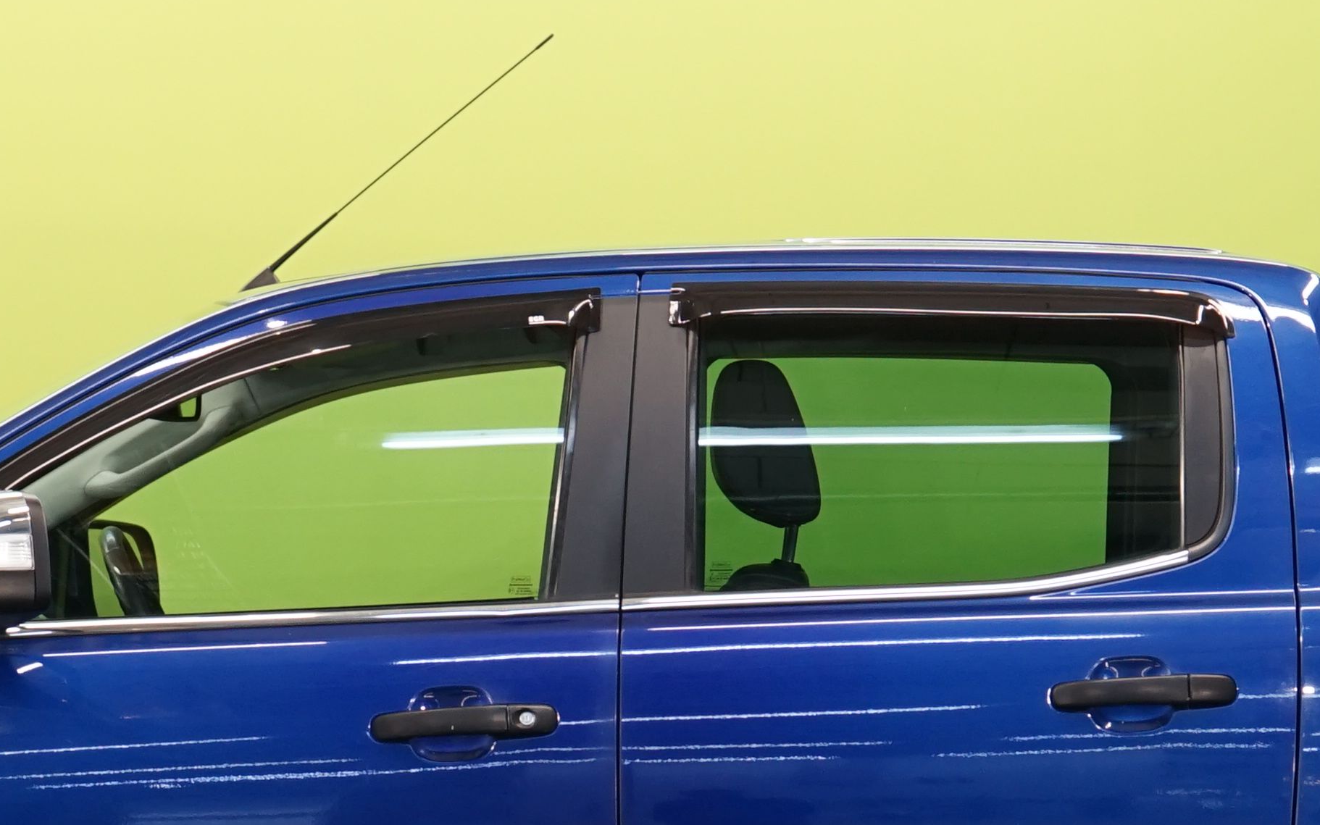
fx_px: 7123
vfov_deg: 6.6
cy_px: 815
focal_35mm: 198
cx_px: 649
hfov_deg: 10.6
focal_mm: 59
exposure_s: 1/40
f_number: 5.6
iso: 500
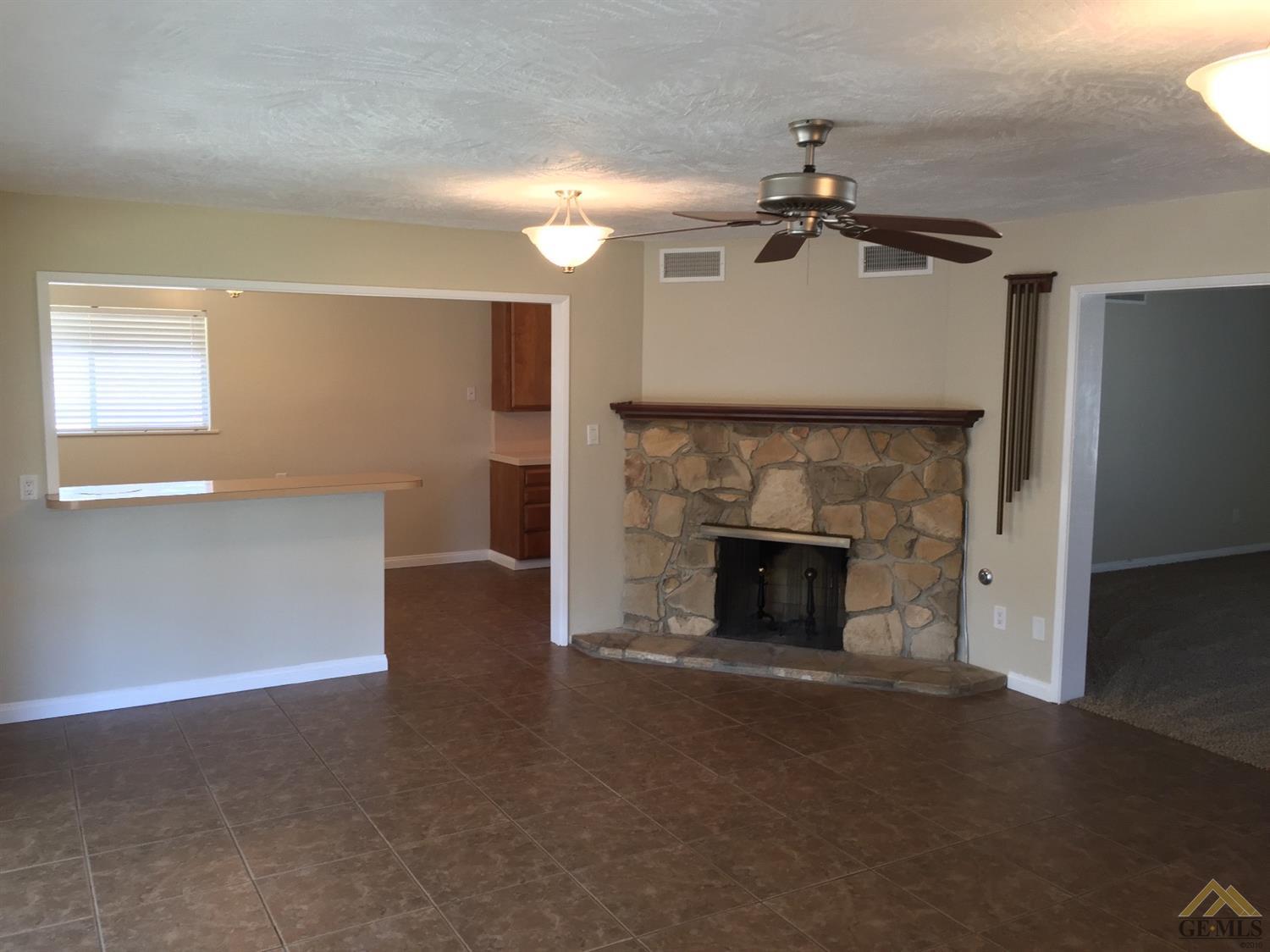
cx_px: 635
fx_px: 1064
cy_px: 476
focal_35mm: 29
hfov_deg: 61.7
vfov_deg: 48.2
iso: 50
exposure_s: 1/30
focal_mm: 4.15
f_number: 2.2
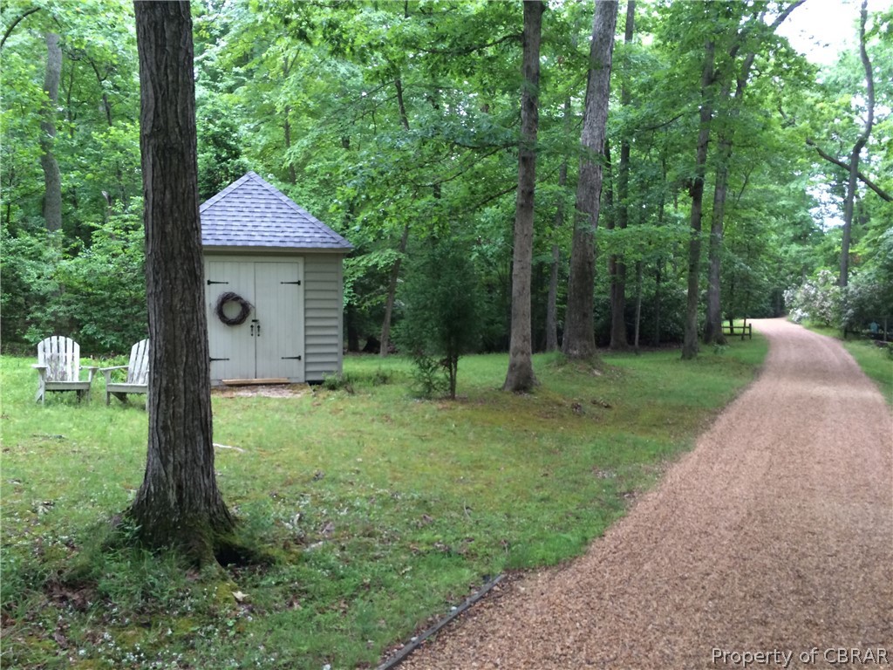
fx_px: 748
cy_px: 335
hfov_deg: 61.7
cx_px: 446
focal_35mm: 29
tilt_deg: -5.9
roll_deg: -0.2
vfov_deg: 48.2
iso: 80
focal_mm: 4.15
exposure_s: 1/30
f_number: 2.2
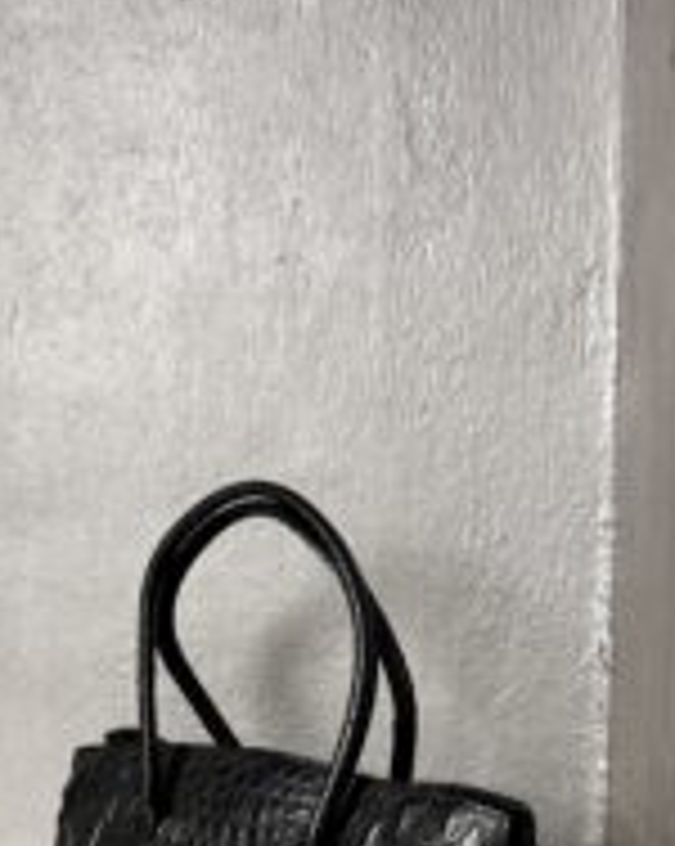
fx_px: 1101
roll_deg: +0.2
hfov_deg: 34.1
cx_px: 299
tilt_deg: -11.2
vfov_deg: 39.7
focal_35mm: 44
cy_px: 722
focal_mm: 6.76
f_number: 1.78
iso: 500
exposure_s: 1/60
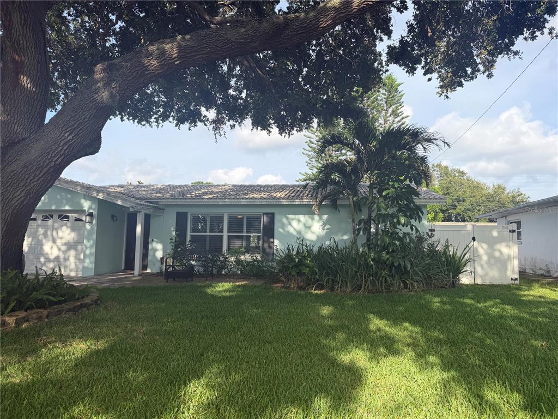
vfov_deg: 56.8
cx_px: 279
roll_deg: -0.4
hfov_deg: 71.6
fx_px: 387
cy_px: 210
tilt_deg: +5.6
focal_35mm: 24
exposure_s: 1/2703
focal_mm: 6.76
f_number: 1.78
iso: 80
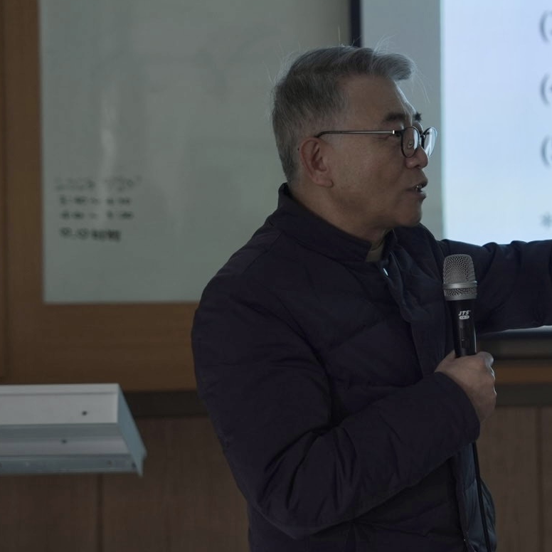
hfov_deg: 17.1
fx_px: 1822
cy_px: 265
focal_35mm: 101
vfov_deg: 17.2
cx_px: 440
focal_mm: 57
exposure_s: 1/60
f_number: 2.8
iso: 400
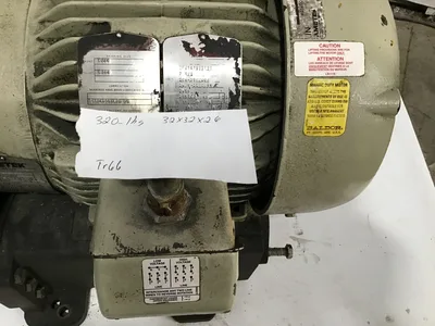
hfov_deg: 58.4
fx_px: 390
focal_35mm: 31
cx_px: 218
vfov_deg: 45.4
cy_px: 163
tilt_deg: -60.1
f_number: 2.4
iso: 80
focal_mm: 3.3
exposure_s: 1/30
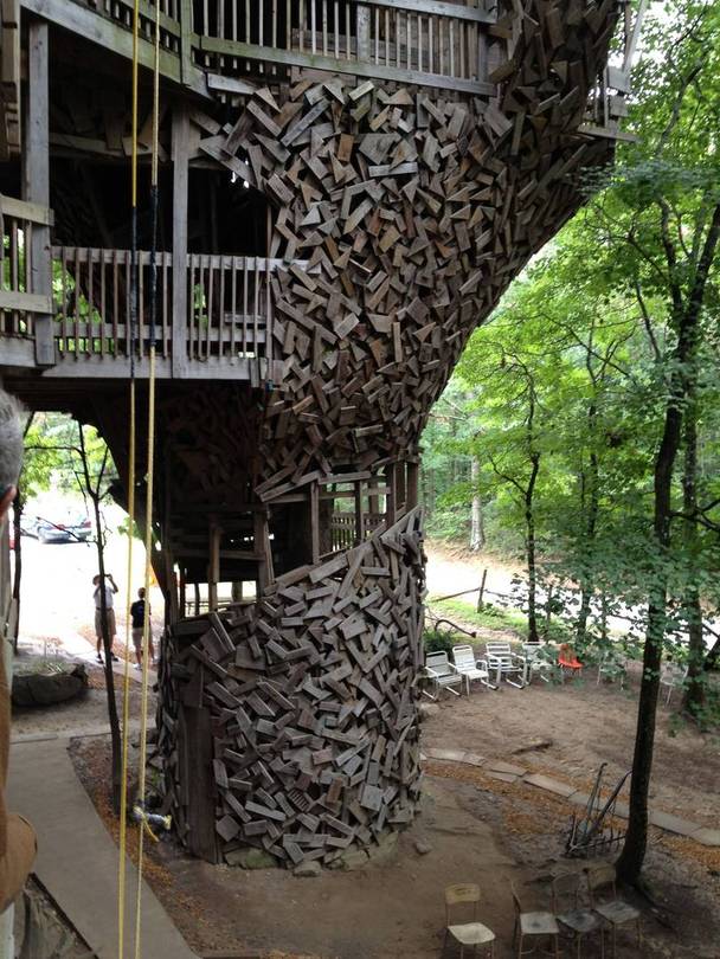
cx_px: 360
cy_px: 480
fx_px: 970
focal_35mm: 35
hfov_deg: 40.7
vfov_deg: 52.6
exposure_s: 1/24
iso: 64
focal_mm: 4.28
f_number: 2.4
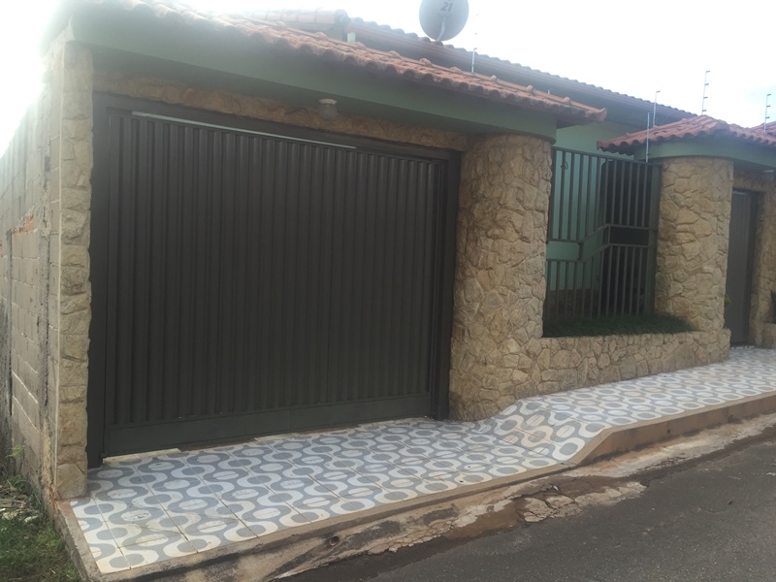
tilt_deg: -2.4
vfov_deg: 48.2
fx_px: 650
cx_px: 388
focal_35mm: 29
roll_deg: -3.6
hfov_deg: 61.7
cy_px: 291
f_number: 2.2
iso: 32
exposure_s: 1/293
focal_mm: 4.15
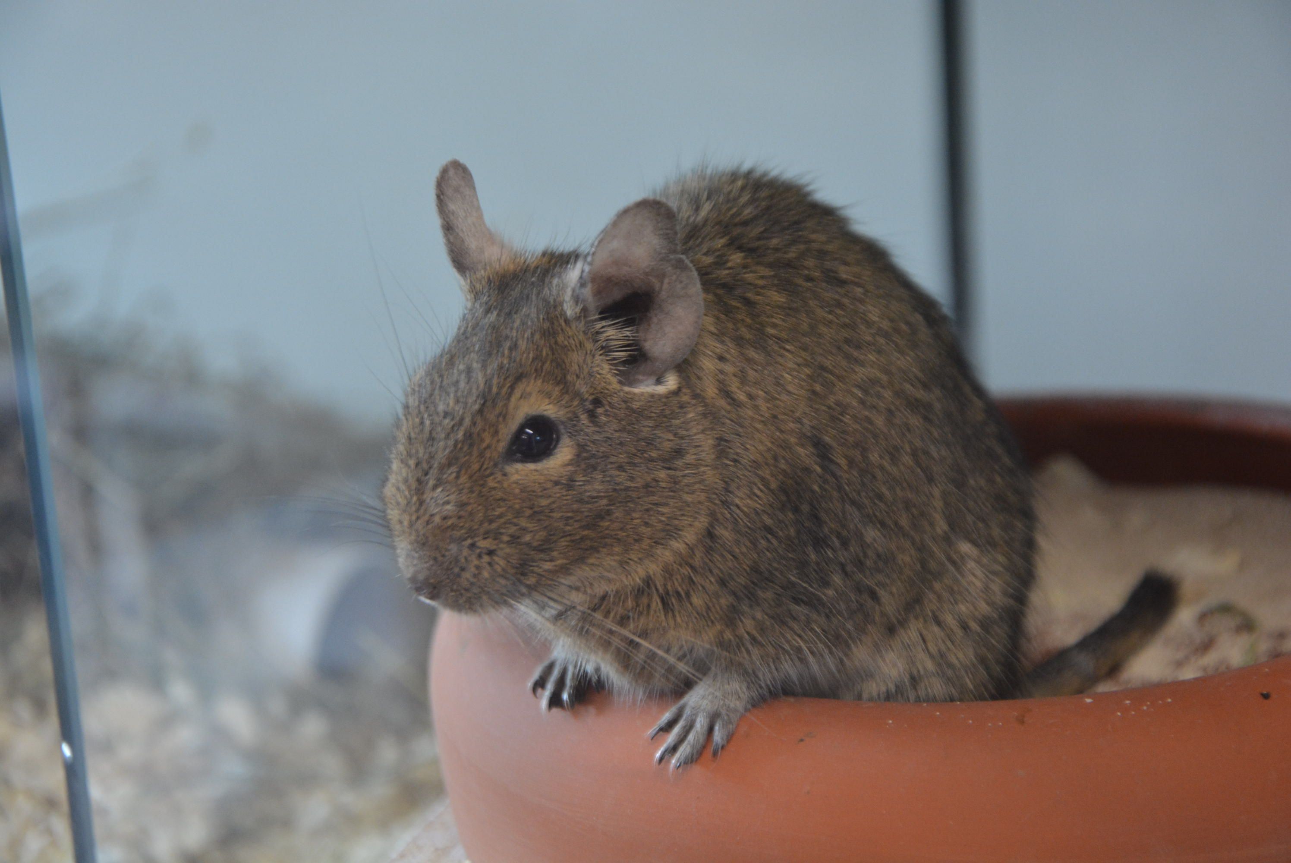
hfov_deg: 19.4
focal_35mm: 105
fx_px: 3768
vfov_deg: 13.1
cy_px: 432
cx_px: 646
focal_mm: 70
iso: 1600
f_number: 5.3
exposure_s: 1/60
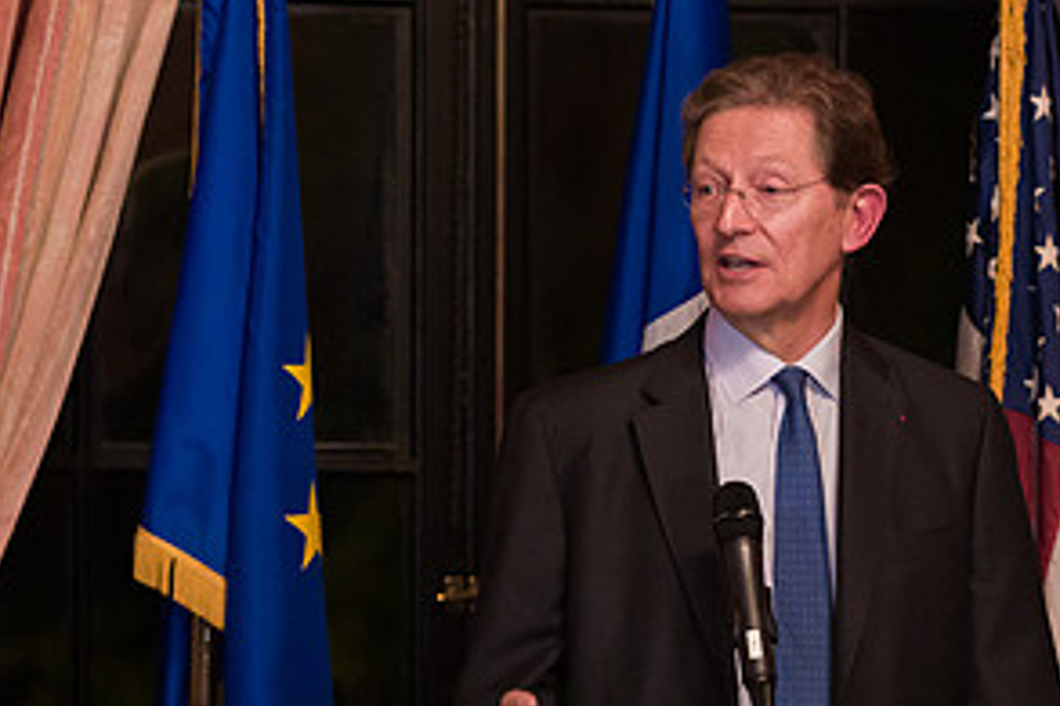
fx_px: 7327
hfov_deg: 8.3
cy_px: 476
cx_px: 777
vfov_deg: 5.5
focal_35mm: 249
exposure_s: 1/200
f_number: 3.2
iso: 3200
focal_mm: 120
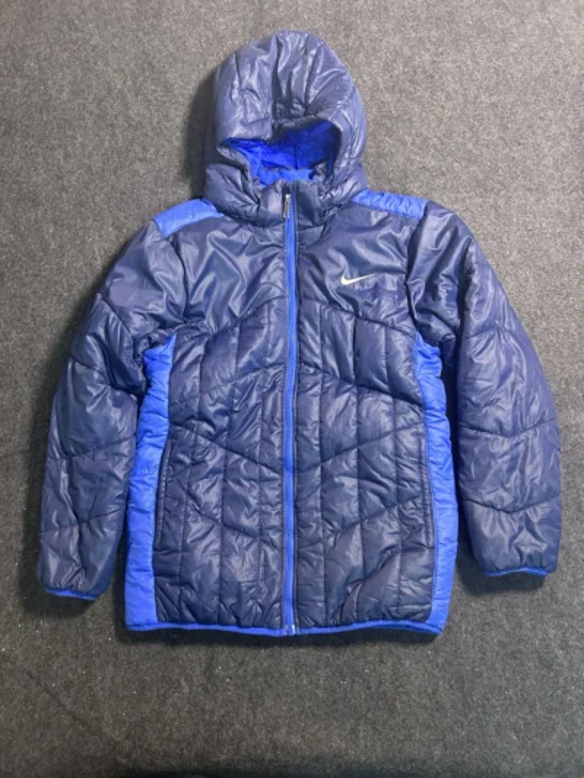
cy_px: 389
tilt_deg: -62.5
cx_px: 292
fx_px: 585
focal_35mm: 26
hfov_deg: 53.1
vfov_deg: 67.3
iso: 400
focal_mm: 5.7
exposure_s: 1/50
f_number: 1.5
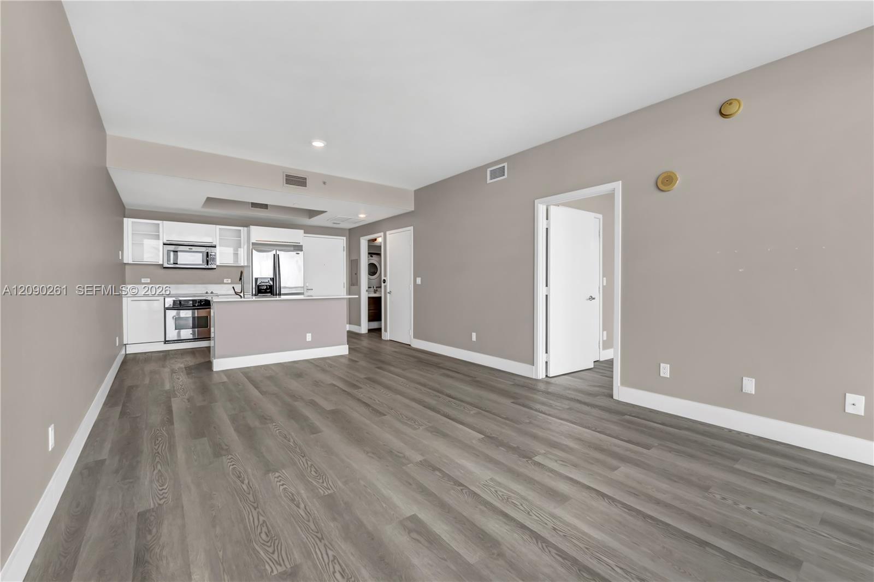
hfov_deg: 104.3
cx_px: 437
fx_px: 340
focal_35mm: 14
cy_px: 291
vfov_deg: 81.2
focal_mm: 14
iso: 400
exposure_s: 1/60
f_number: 8
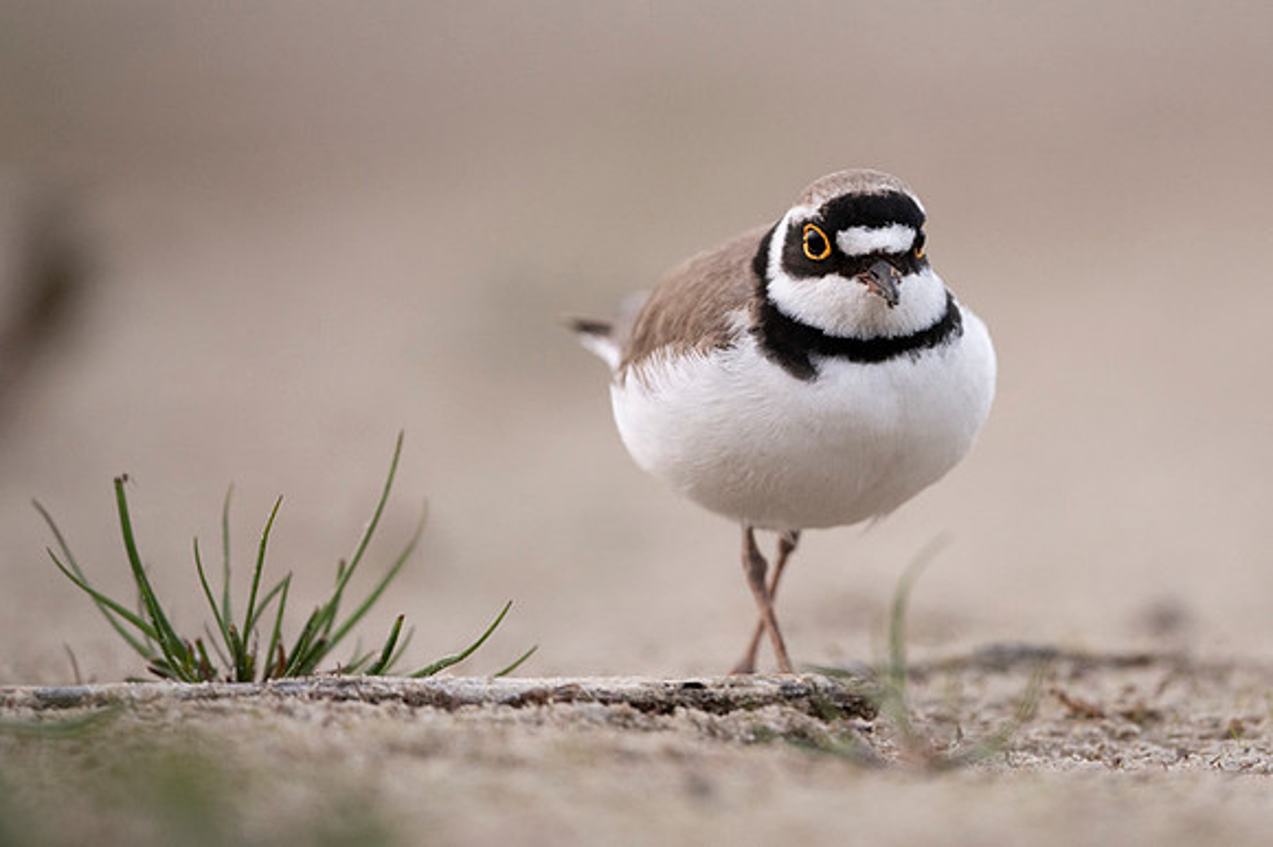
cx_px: 937
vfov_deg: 1.9
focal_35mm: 736
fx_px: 25999
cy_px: 259
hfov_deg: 2.8
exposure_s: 1/200
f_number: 4
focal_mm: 500
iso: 800
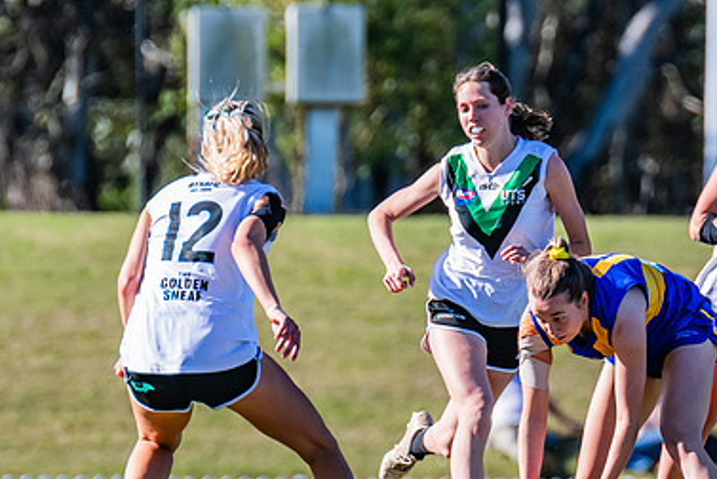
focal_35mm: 1083
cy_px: 317
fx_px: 21586
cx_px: 629
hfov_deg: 1.9
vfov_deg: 1.3
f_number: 7.1
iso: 640
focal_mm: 420
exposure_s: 1/1250
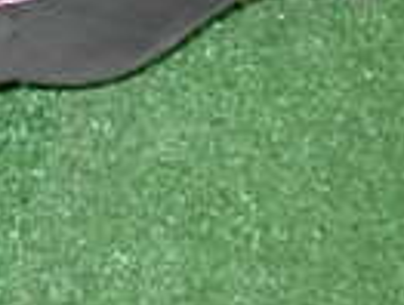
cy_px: -52
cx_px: -271
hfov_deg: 13.2
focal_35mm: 137
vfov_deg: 10.7
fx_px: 1603
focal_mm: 5.4
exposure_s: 1/30
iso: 640
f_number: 6.3
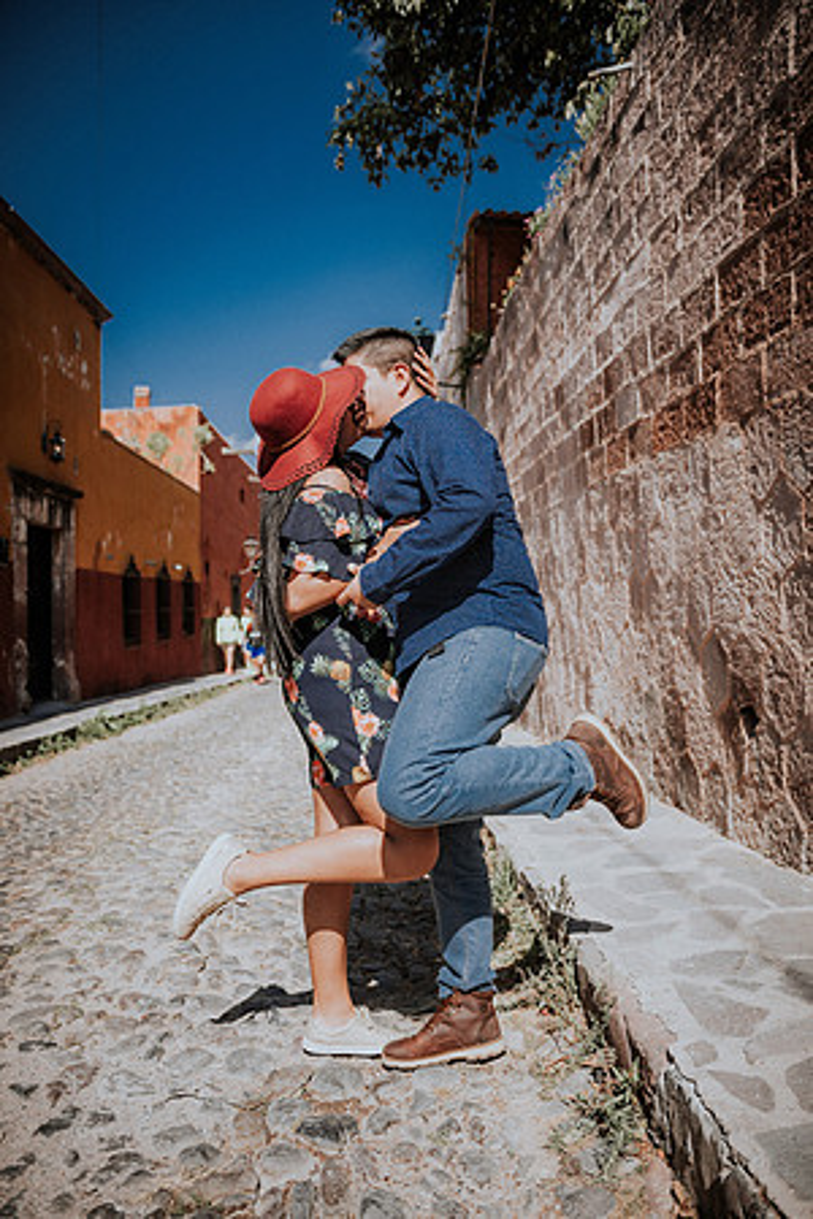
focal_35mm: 27
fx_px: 915
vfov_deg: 67.4
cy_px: 610
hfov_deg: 47.9
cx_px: 406
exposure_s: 1/4000
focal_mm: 18
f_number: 1.8
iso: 100
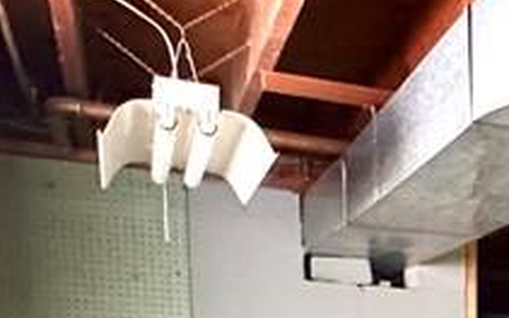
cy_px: 547
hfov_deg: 25.1
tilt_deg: -7.6
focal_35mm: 72
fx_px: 999
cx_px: 647
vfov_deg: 15.8
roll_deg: -1.5
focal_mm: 2.22
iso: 1250
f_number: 2.2
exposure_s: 1/40
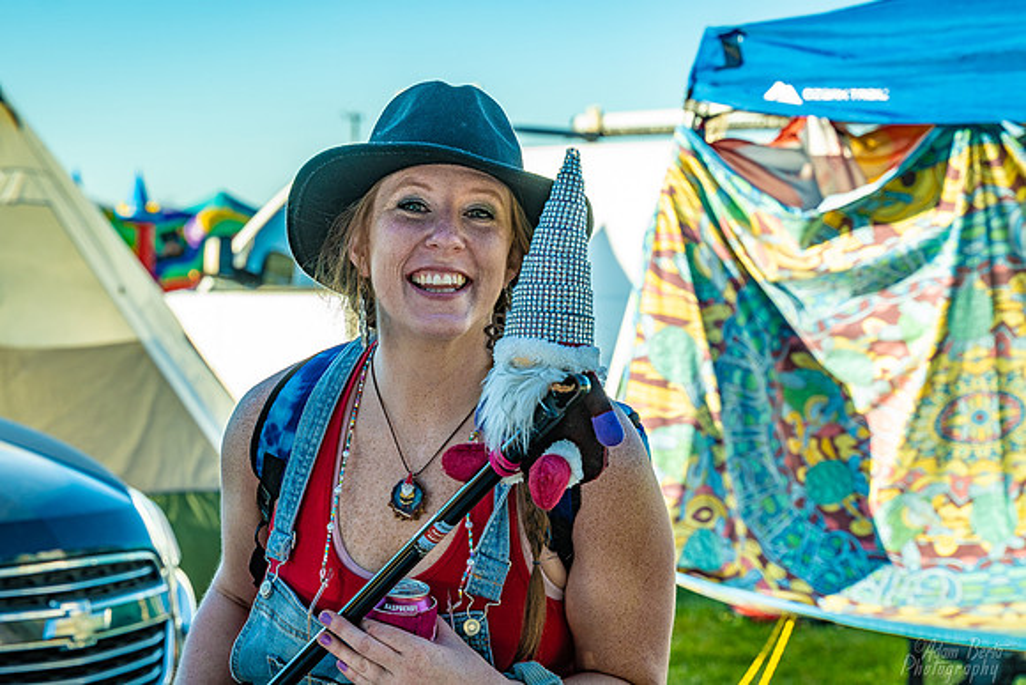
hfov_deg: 23.4
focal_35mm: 87
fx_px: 2480
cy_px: 342
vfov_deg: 15.7
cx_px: 513
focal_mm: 58
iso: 125
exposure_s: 1/250
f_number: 5
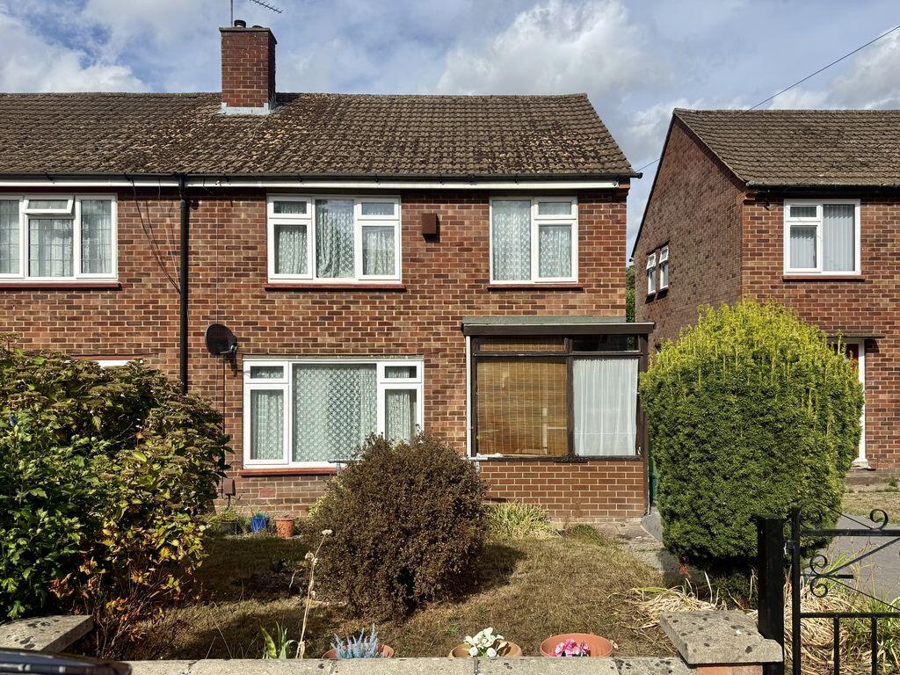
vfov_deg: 56.8
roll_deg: +0.8
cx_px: 450
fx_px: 624
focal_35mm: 24
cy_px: 338
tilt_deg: -0.5
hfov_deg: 71.6
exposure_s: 1/5814
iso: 80
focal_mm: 6.76
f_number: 1.78
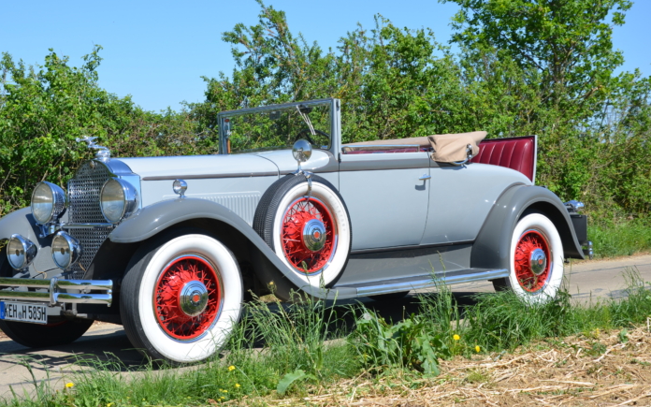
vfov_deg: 20.3
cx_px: 297
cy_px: 182
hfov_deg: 32.0
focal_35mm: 64
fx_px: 1135
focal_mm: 38
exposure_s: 1/250
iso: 110
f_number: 8
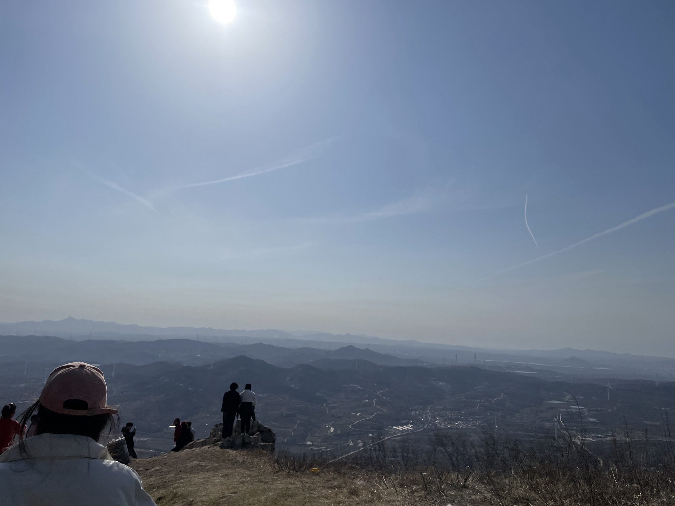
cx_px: 338
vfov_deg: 53.1
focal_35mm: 26
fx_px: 507
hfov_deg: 67.3
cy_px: 253
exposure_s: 1/25000
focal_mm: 4.2
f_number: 1.6
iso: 40
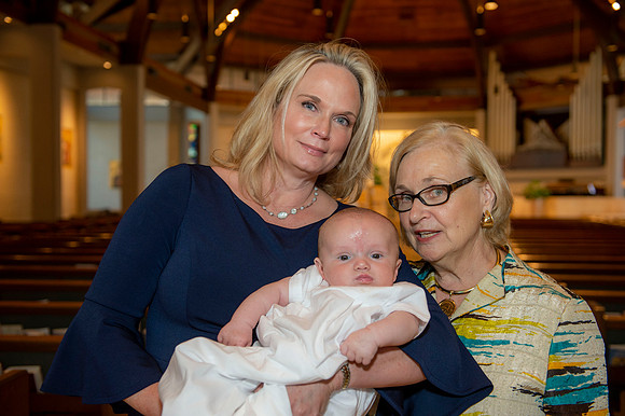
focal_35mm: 44
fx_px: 763
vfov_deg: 30.5
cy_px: 208
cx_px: 312
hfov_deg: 44.5
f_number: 3.5
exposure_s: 1/100
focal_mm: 44
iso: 1000
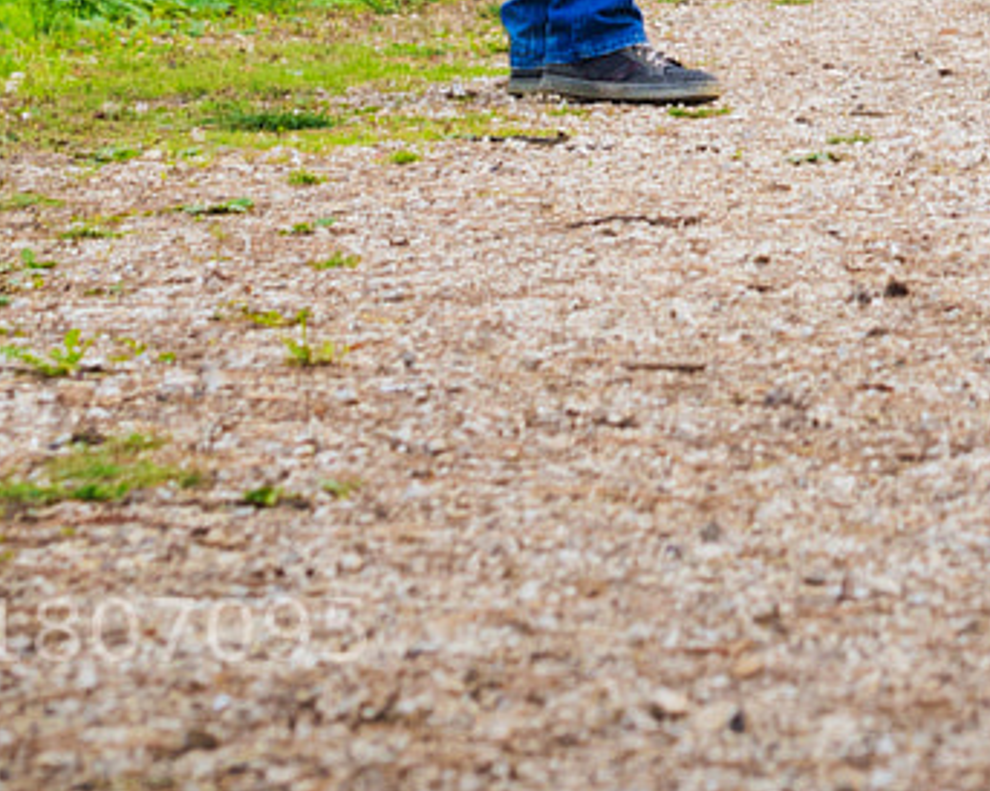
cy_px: -683
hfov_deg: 8.7
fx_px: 6413
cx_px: 1169
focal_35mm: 219
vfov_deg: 6.9
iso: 250
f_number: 5
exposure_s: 1/125
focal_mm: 50
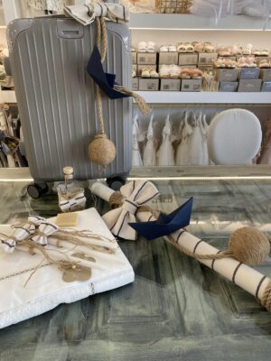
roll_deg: -1.3
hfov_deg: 53.1
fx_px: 271
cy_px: 180
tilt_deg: -24.8
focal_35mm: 26
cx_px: 136
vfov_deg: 67.3
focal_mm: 4.25
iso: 80
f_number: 1.8
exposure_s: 1/121
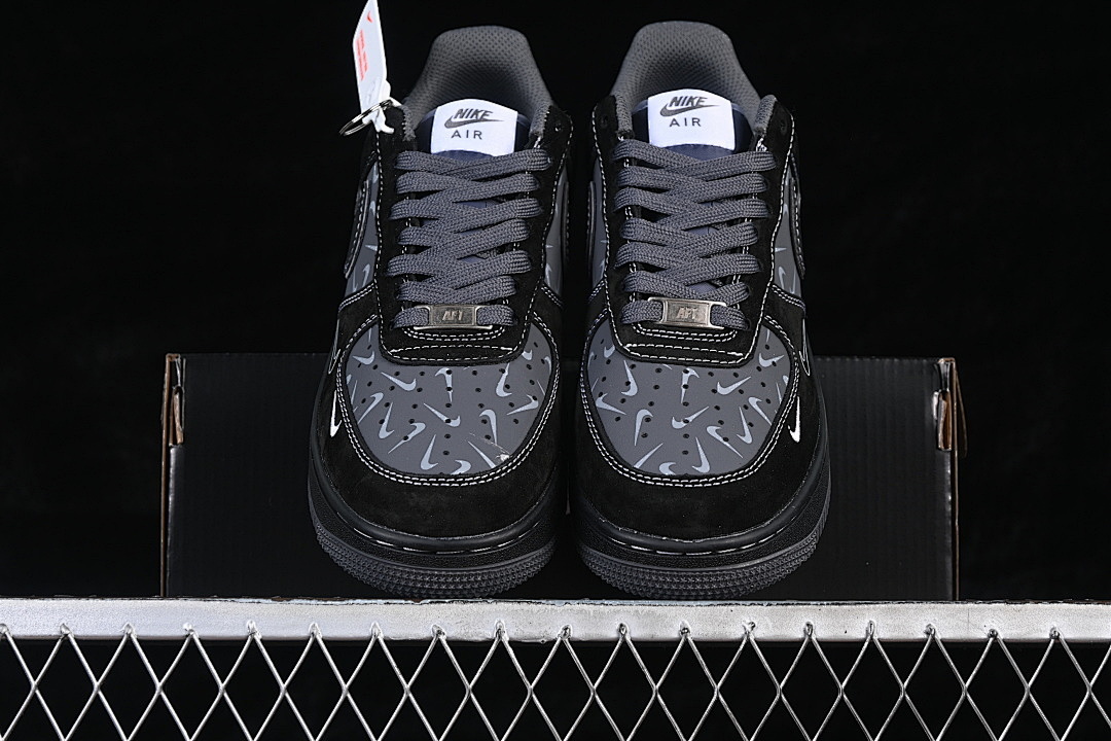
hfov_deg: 27.0
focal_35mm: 75
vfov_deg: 18.2
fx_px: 2314
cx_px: 556
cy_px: 370
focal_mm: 50
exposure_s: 1/60
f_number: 6.3
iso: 160
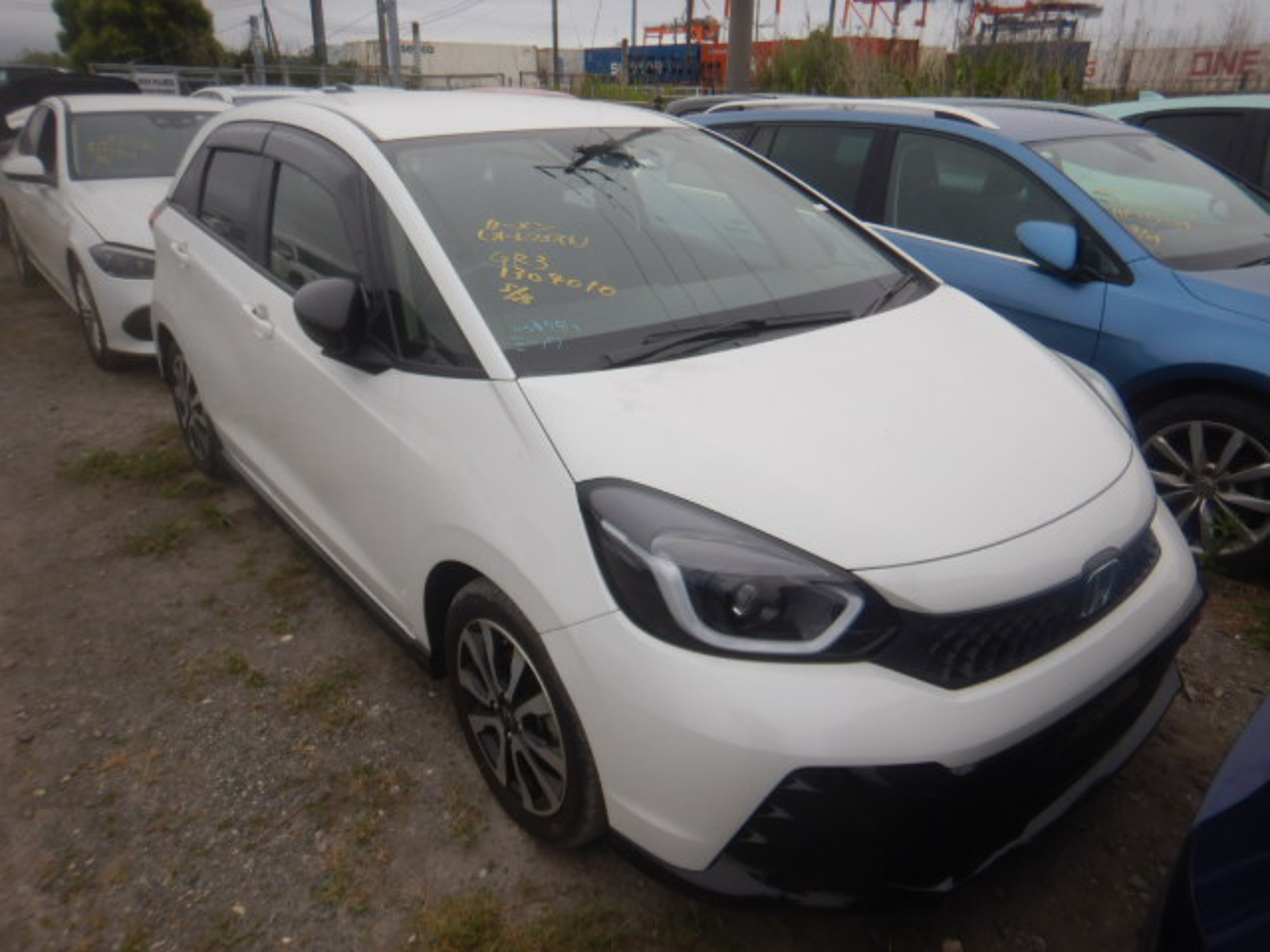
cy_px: 476
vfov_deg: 56.8
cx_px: 635
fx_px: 881
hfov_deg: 71.6
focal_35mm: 24
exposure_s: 1/250
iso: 125
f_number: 2.8
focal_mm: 4.3
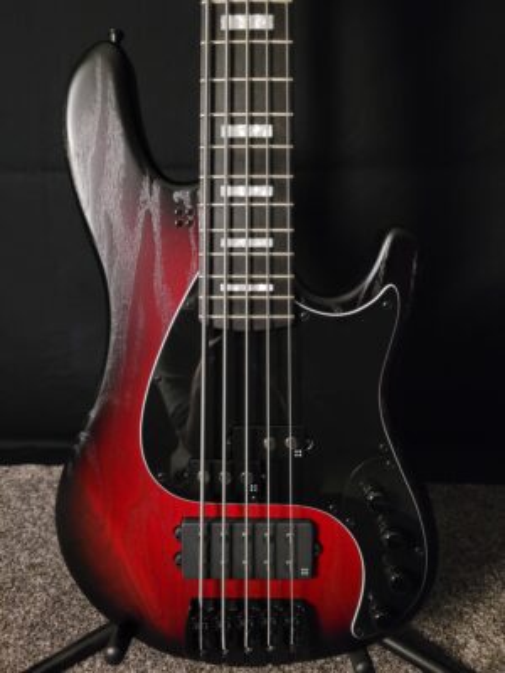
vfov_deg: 67.3
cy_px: 336
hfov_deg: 53.1
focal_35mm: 26
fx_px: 506
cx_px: 252
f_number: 1.8
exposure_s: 1/15
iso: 1600
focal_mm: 5.4
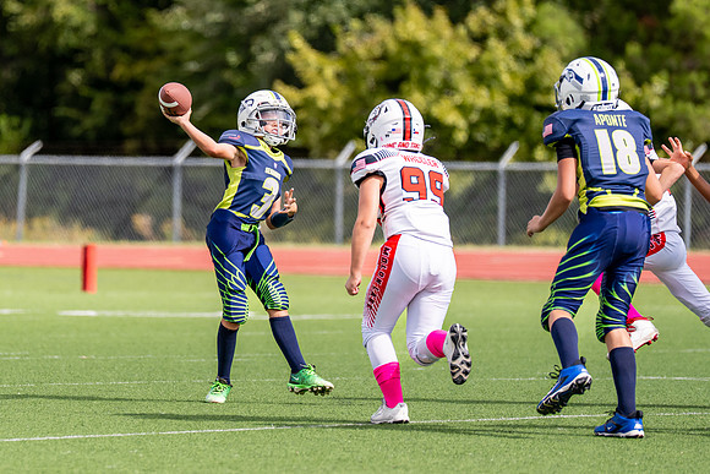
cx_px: 211
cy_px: 206
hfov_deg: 5.2
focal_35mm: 398
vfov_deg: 3.5
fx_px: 7843
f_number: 2.8
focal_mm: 200
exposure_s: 1/4000
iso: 250
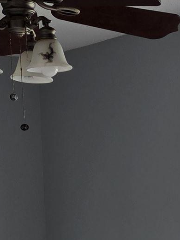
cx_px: 119
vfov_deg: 16.7
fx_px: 707
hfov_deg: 14.5
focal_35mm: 102
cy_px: 401
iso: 64
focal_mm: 5.4
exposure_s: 1/180
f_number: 1.8
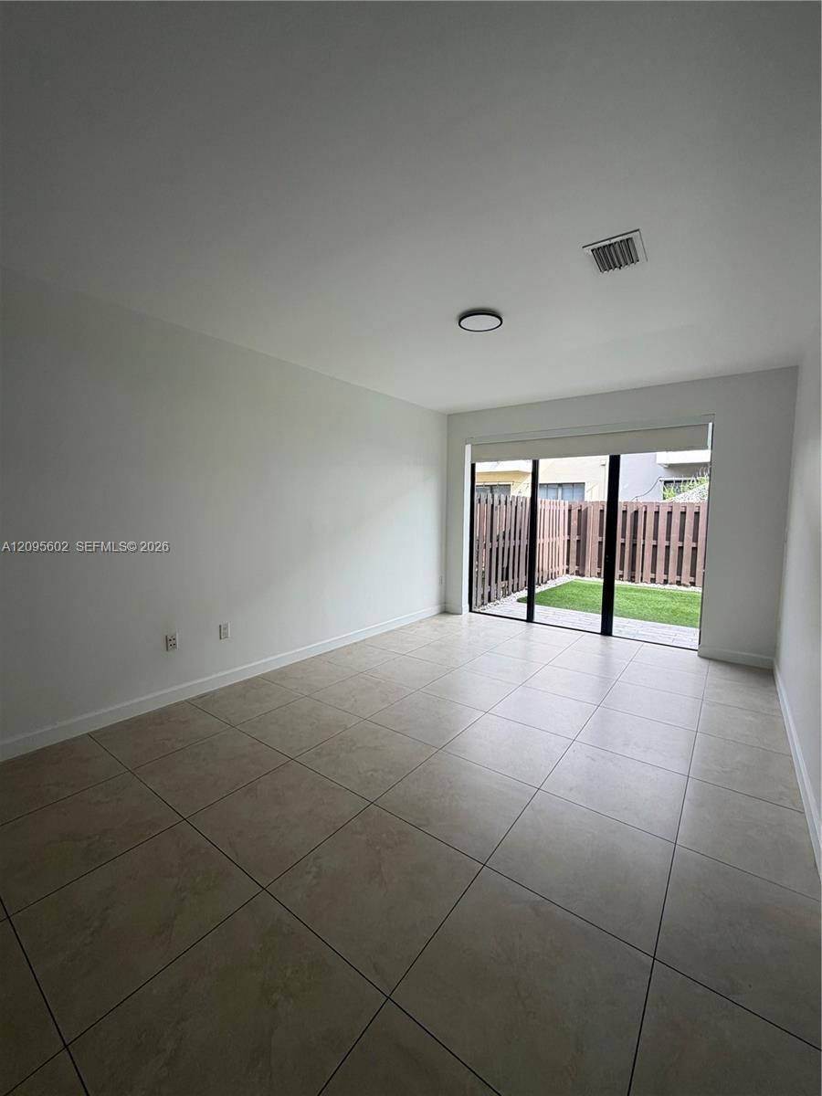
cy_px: 548
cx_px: 411
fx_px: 443
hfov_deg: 85.7
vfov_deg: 102.1
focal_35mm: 14
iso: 125
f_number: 2.2
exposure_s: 1/121
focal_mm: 2.22
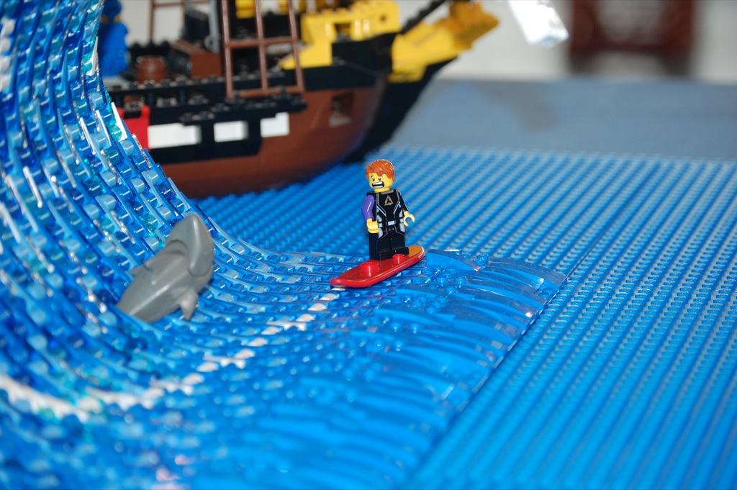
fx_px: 2025
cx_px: 368
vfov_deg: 13.8
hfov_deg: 20.6
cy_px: 245
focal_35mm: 99
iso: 400
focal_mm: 66
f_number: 4.2
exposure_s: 1/60
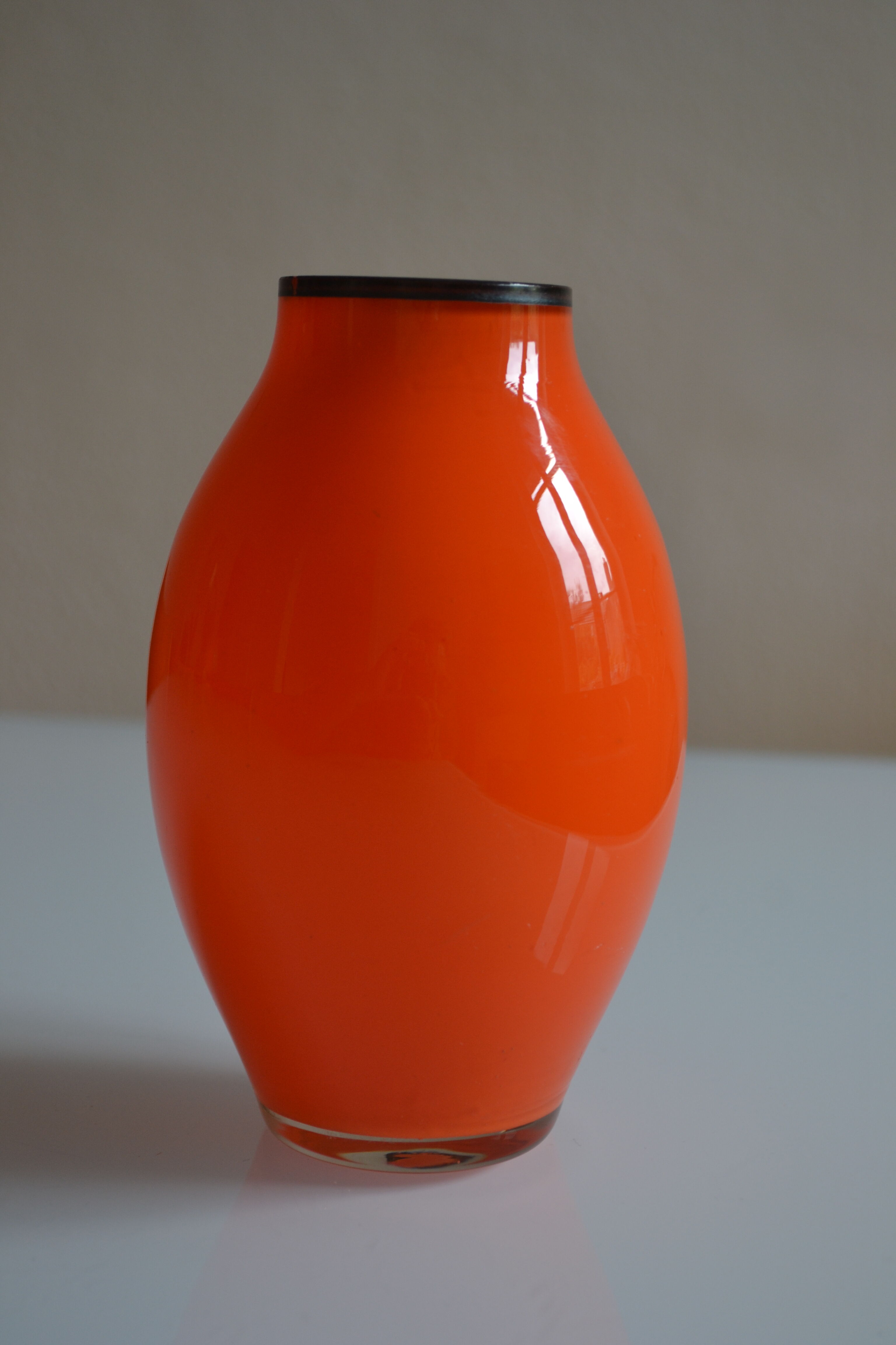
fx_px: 2240
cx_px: 448
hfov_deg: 22.6
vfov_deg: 33.4
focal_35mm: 60
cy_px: 672
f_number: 5.6
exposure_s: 1/125
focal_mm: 40
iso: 250
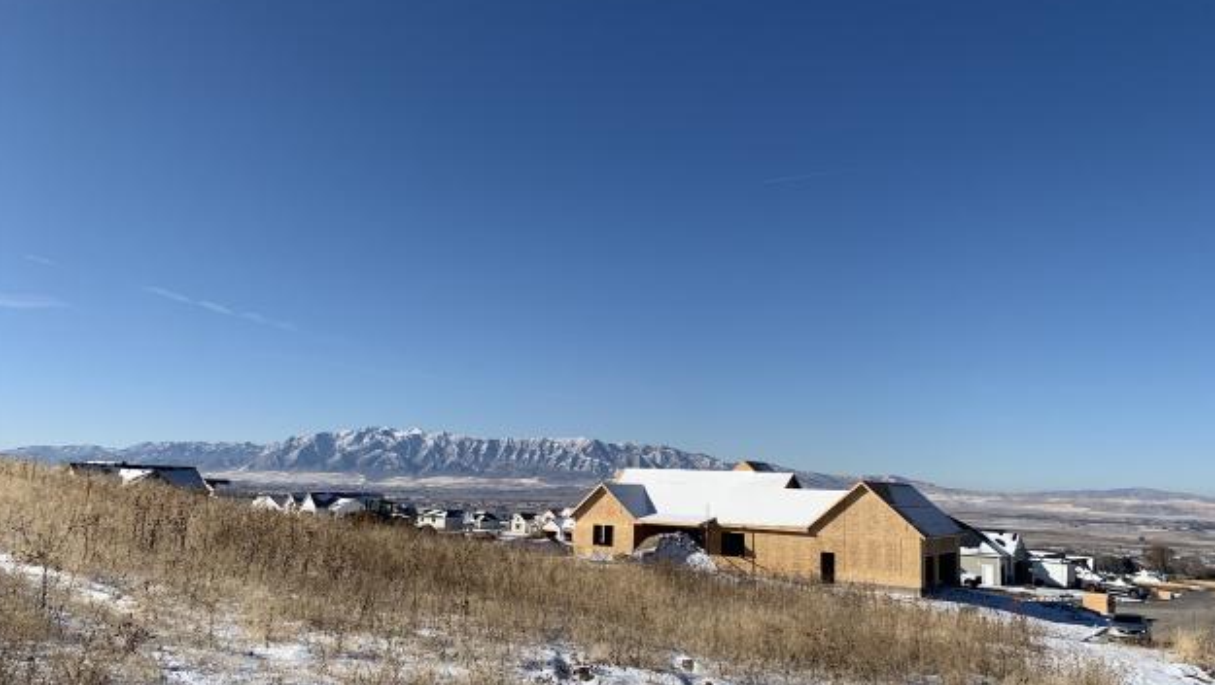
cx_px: 608
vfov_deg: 40.2
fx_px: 935
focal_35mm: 29
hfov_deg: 66.1
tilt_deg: +9.0
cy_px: 346
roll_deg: -3.6
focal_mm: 4.25
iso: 25
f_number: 1.8
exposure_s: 1/3289
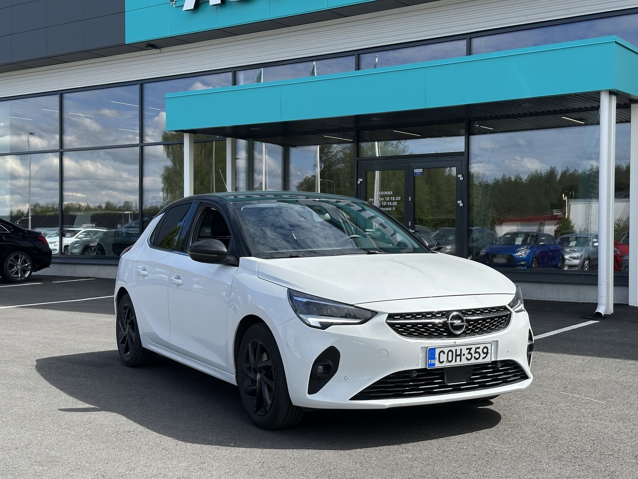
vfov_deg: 30.3
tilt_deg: +0.3
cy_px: 240
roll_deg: -0.4
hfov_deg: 39.7
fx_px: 885
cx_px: 319
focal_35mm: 48
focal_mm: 6.86
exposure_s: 1/4367
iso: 64
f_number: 1.78
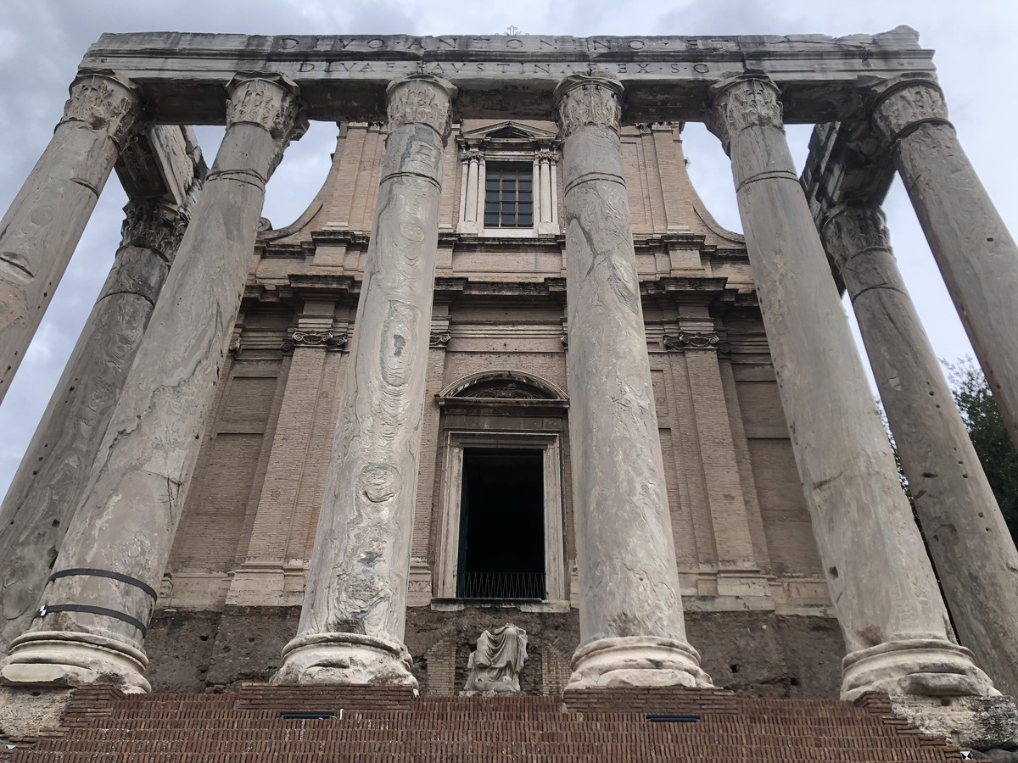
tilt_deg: +38.4
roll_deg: +0.1
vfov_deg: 49.7
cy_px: 382
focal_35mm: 28
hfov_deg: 63.4
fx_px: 823
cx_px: 509
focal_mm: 4
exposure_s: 1/400
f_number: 1.8
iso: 20
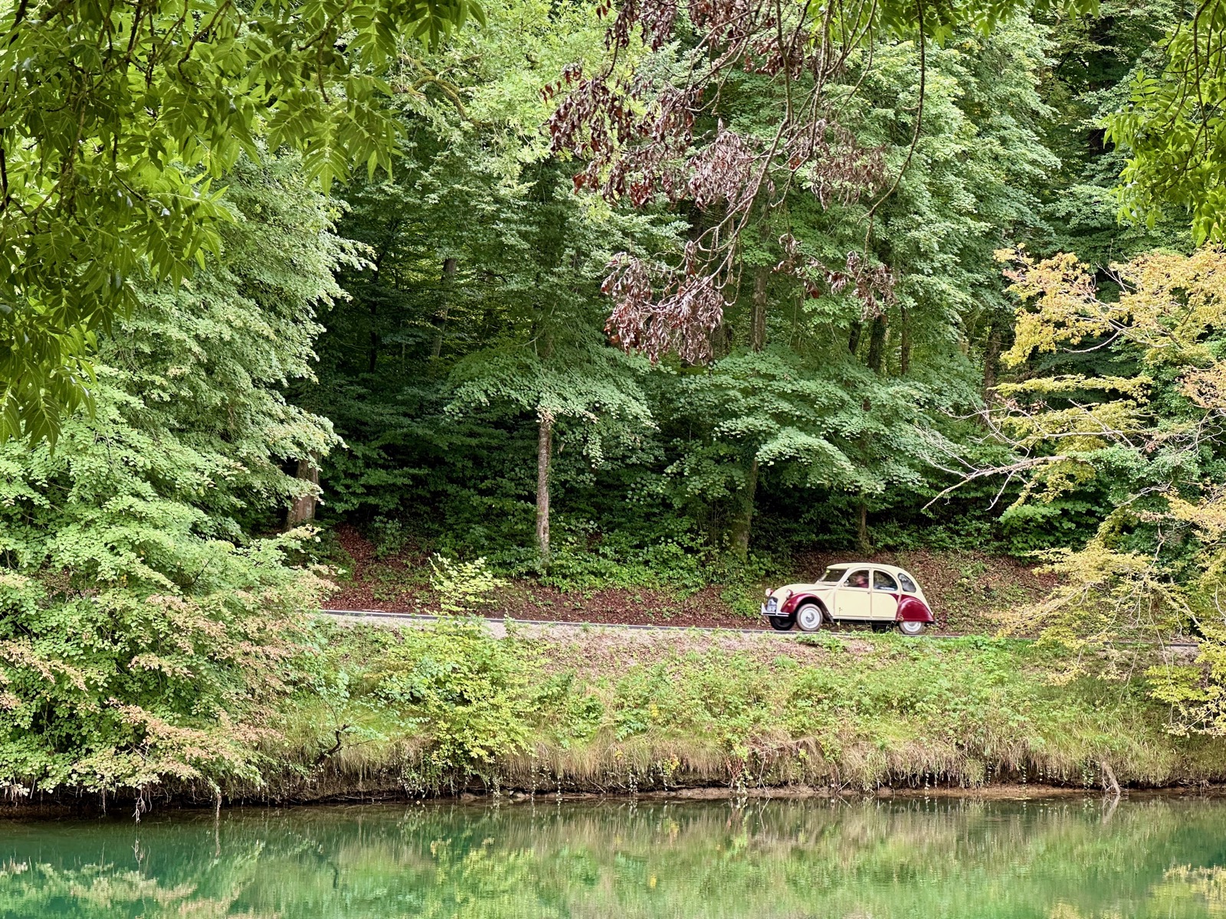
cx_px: 613
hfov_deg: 25.3
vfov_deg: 19.1
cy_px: 460
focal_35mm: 77
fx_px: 2727
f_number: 2.8
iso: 80
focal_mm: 9
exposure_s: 1/99
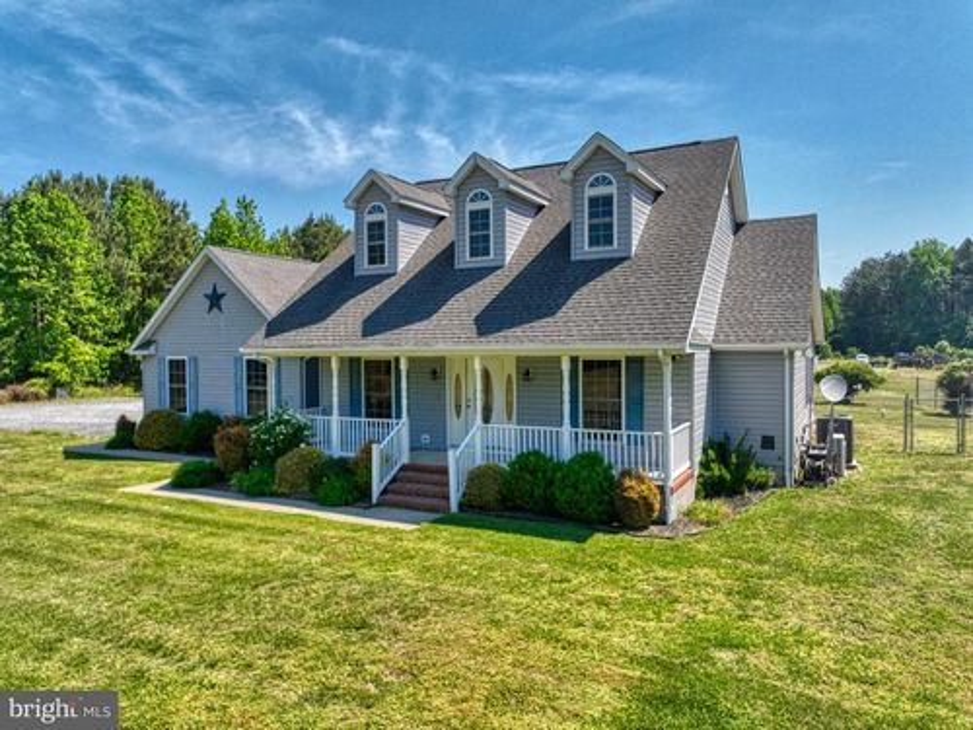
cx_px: 486
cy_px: 365
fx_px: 675
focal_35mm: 24
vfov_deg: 56.8
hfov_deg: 71.6
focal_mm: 12.29
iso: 100
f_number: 2.8
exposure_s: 1/120
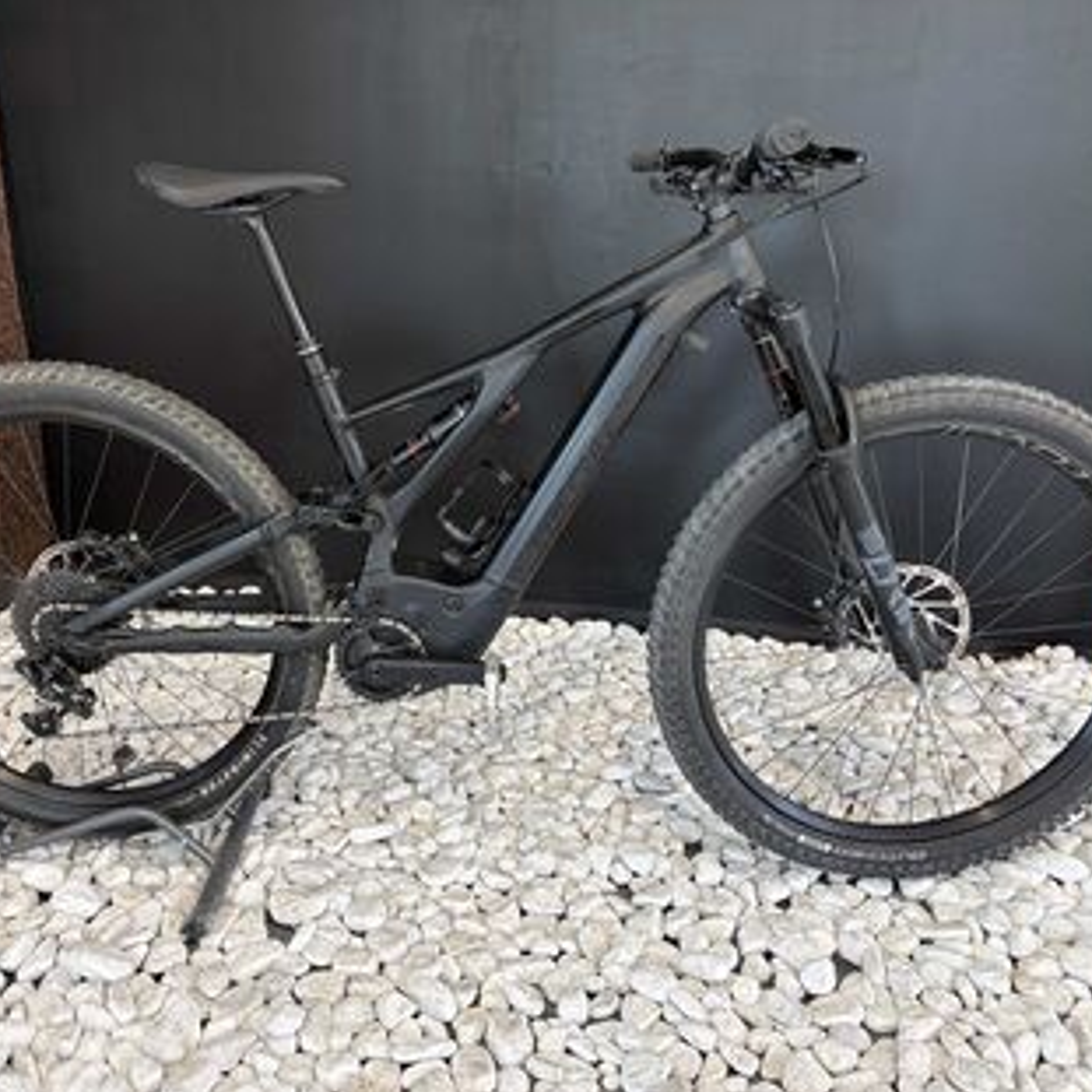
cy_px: 546
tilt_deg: -17.8
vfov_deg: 52.5
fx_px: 1106
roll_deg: +1.3
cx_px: 471
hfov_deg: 52.4
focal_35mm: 31
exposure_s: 1/50
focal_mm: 5.96
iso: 100
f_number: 1.6
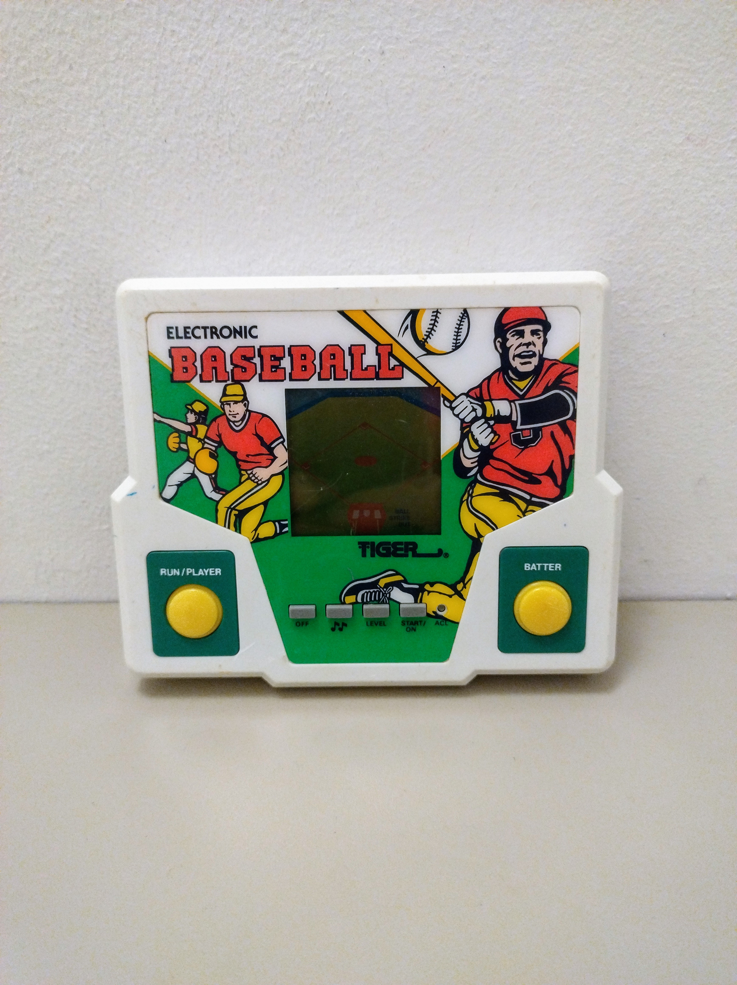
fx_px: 711
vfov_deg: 69.4
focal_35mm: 25
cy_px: 492
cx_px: 368
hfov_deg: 54.8
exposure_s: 1/25
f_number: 1.7
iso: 2384
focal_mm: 4.71
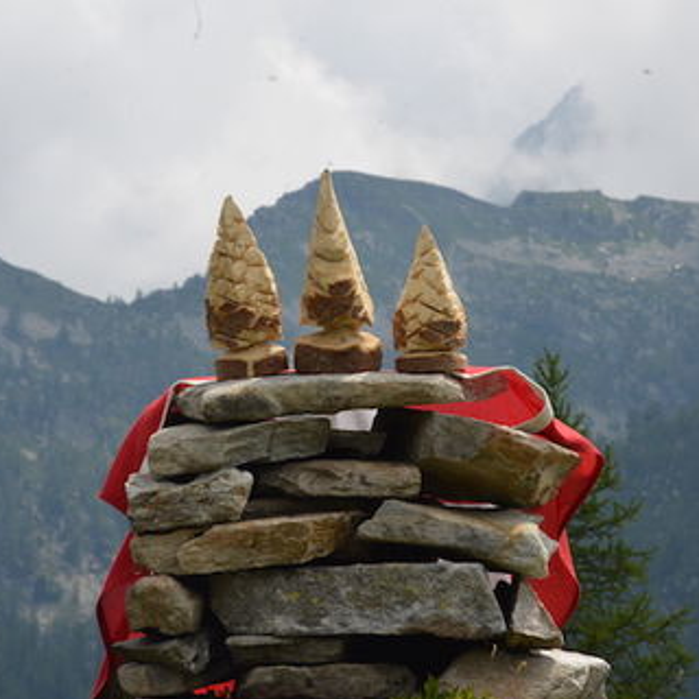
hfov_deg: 9.2
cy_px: 277
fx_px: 4364
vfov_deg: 9.2
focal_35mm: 191
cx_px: 359
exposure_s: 1/1250
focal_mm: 120
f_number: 18
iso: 2000
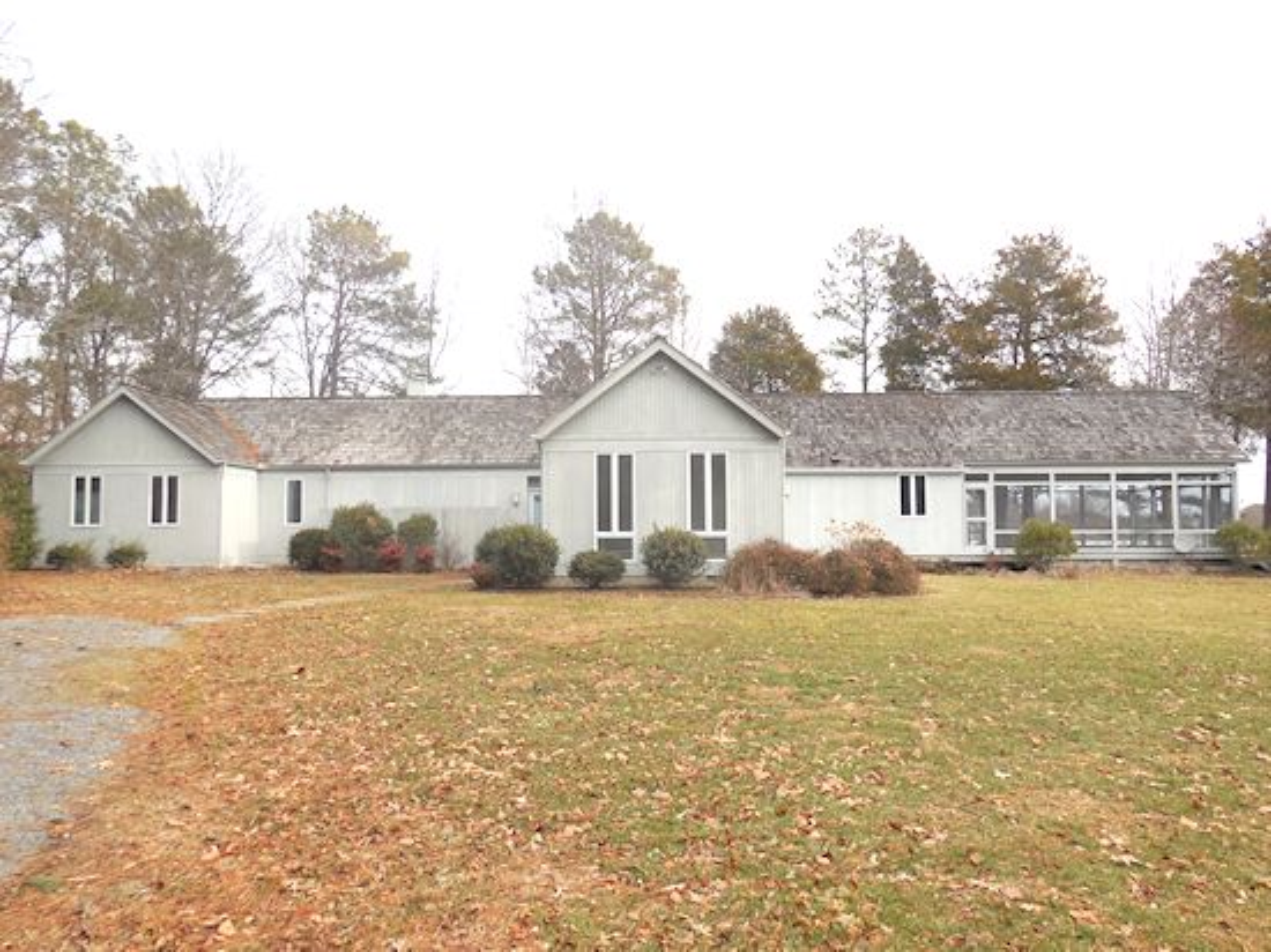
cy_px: 476
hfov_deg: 69.4
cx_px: 636
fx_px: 918
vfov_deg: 54.8
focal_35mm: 25
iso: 125
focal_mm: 4.5
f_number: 3.1
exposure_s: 1/400
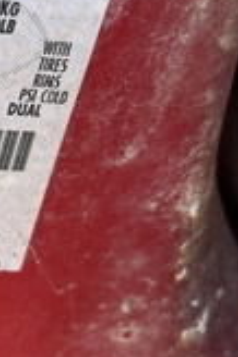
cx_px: -94
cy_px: 172
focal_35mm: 66
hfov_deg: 18.7
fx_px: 656
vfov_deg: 30.5
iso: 100
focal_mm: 5.1
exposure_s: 1/121
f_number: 1.6
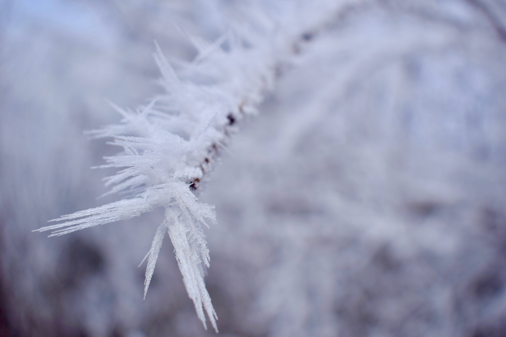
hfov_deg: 49.6
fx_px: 548
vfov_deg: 34.2
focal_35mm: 39
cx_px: 253
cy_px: 168
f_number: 5
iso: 200
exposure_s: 1/800
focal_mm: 26
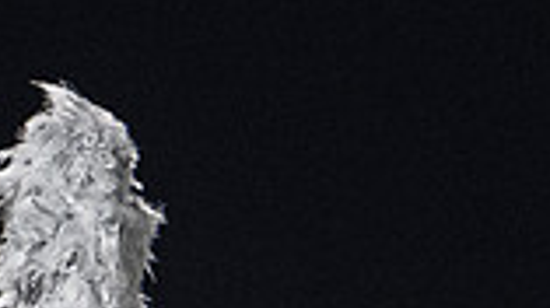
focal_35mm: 1281
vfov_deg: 0.9
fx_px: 18666
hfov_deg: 1.7
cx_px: 156
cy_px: 718
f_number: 2.8
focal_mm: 200
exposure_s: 1/500
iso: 4000
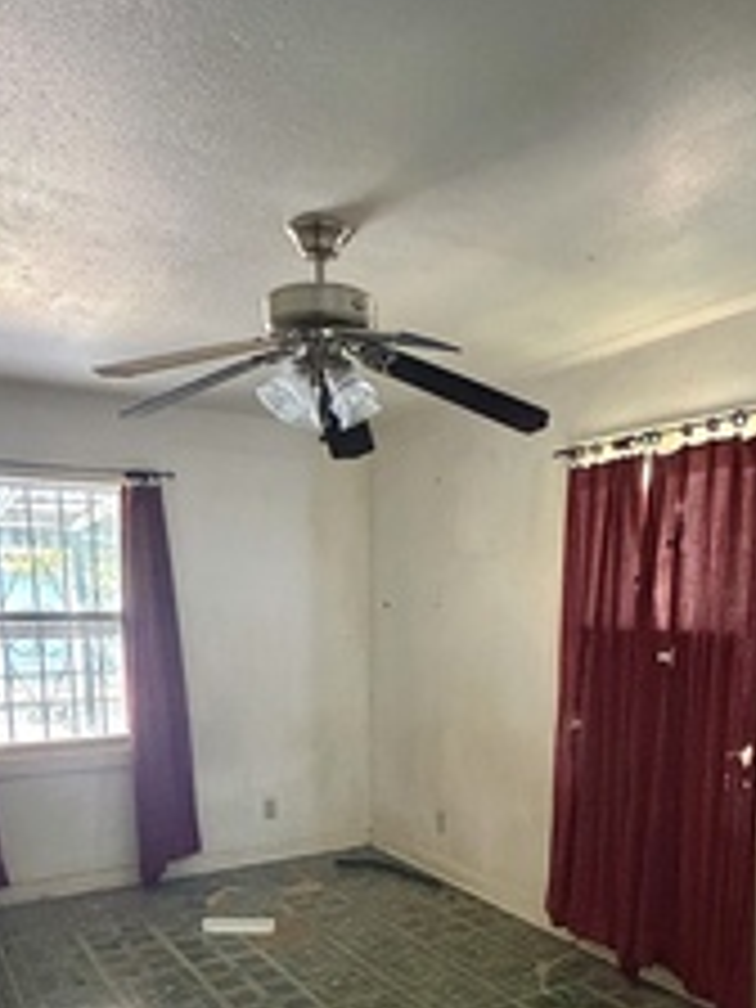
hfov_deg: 46.7
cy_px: 765
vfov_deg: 56.8
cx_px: 428
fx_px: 874
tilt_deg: -10.3
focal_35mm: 30
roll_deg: -0.2
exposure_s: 1/45
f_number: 2.2
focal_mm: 2.22
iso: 1250
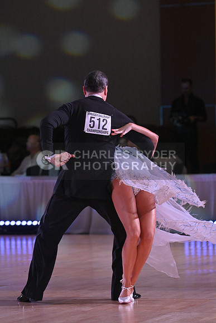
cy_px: 162
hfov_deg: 6.9
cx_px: 108
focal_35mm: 200
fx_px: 1799
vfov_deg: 10.3
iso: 3200
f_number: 6.3
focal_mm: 200
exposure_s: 1/400
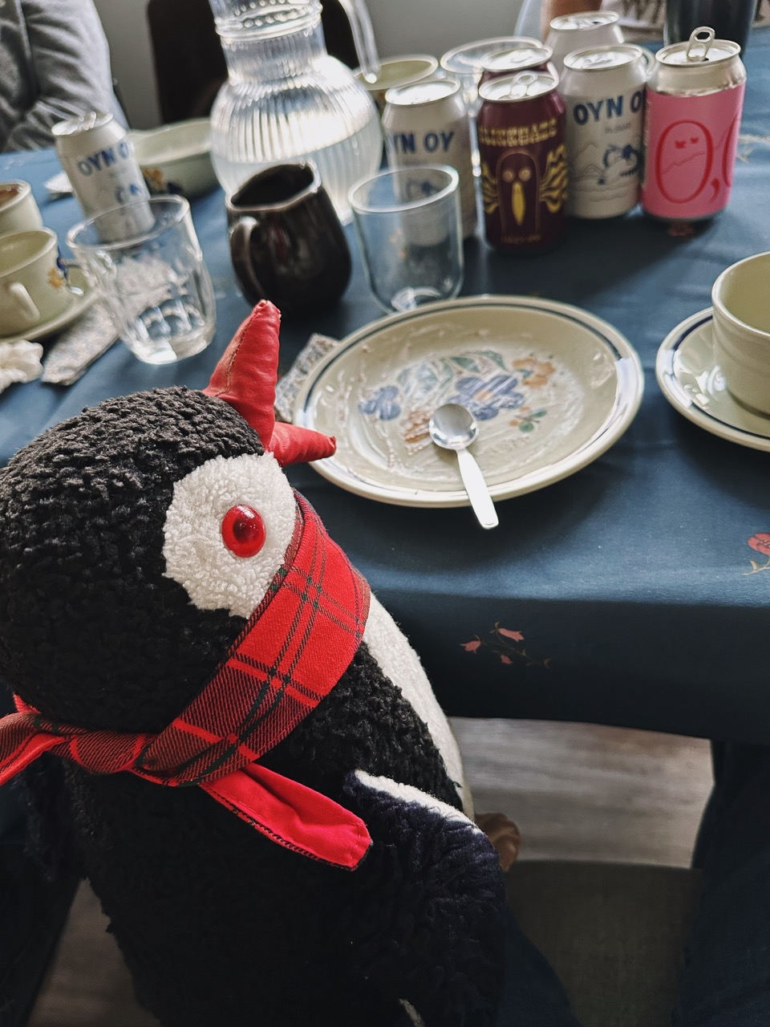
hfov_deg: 56.8
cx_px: 385
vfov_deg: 71.6
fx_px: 712
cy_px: 514
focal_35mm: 24
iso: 500
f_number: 1.78
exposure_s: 1/60
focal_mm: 6.86
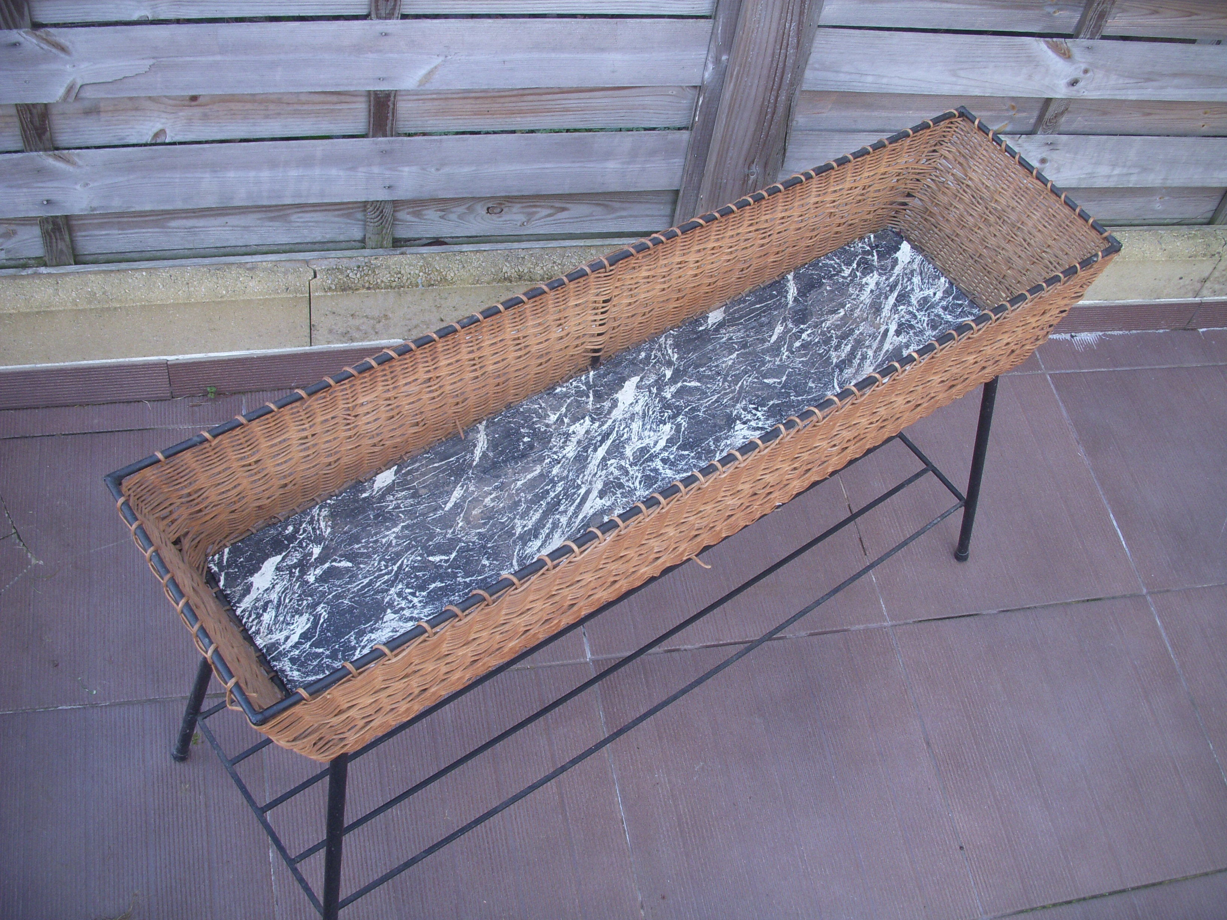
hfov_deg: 49.0
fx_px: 1347
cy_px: 460
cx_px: 614
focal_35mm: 38
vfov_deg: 37.7
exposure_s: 1/50
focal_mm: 6.3
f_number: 3.3
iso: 100
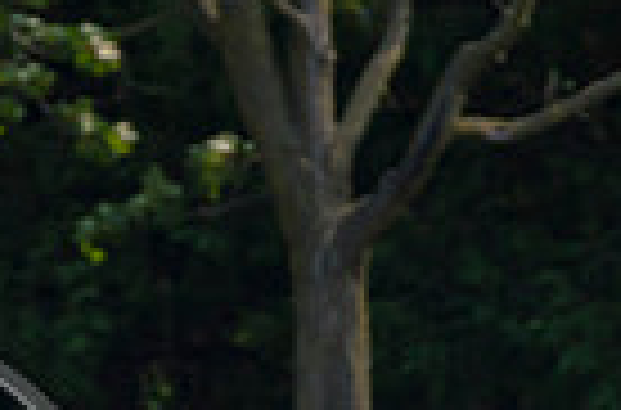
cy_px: 722
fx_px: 26474
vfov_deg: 0.9
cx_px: -337
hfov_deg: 1.3
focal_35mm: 1540
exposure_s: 1/4000
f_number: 2.8
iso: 400
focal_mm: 200
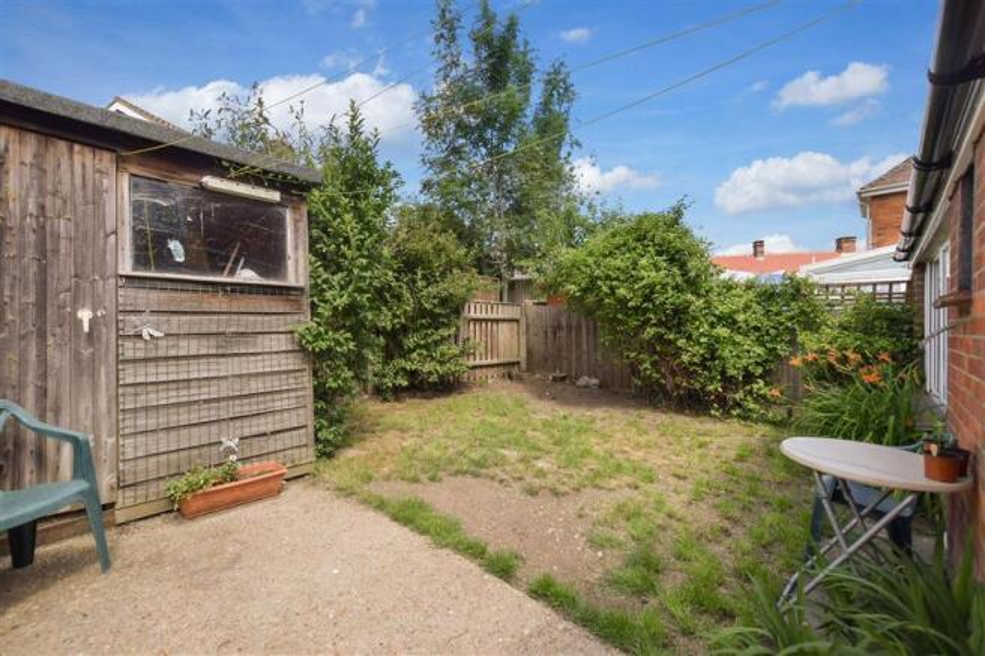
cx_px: 492
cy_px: 328
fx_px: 410
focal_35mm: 15
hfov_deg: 100.4
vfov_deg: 77.3
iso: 400
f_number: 7.1
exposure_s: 1/640
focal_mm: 10
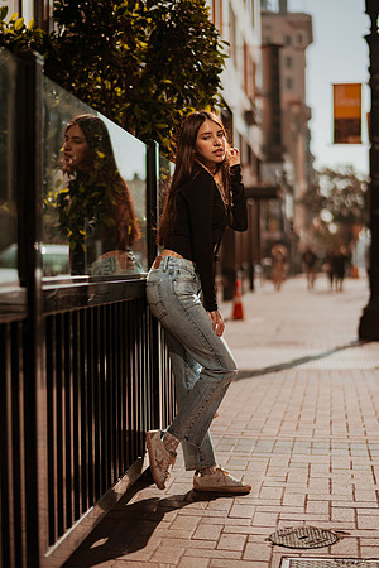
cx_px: 190
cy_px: 284
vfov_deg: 34.5
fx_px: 916
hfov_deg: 23.4
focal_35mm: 58
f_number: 1.8
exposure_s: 1/8000
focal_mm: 58
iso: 50
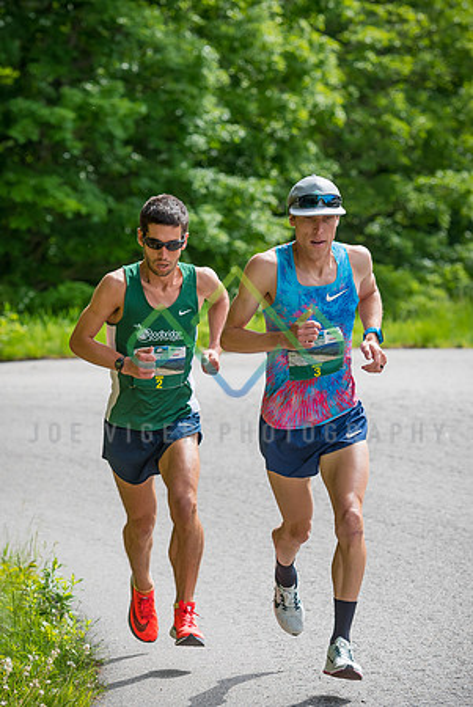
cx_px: 194
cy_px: 354
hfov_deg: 7.9
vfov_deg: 11.8
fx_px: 3418
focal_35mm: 174
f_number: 4.5
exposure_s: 1/2000
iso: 400
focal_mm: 116
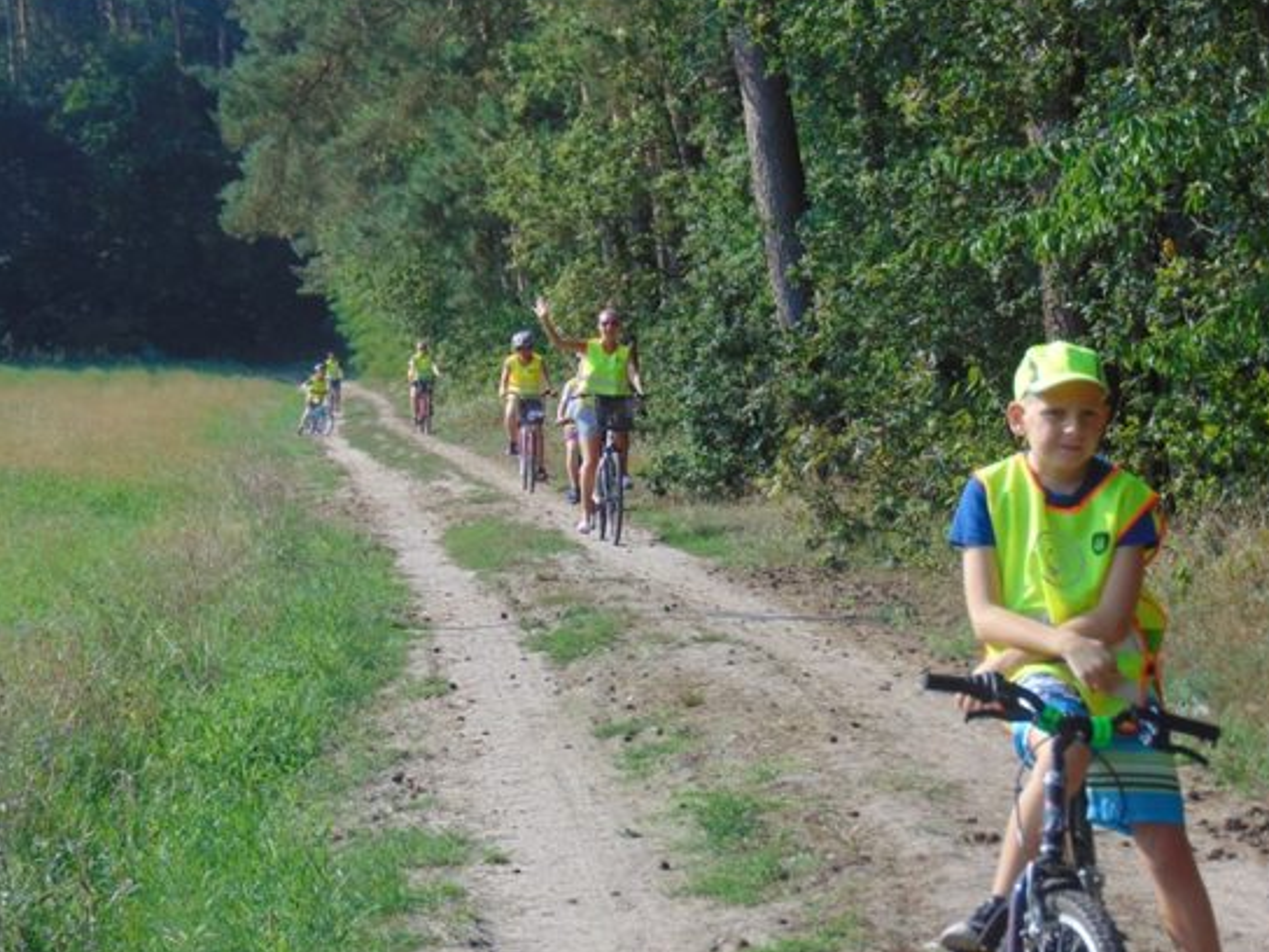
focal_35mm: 127
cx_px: 558
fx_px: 4656
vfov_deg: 11.7
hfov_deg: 15.5
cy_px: 418
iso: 80
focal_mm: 19.4
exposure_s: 1/500
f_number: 3.9
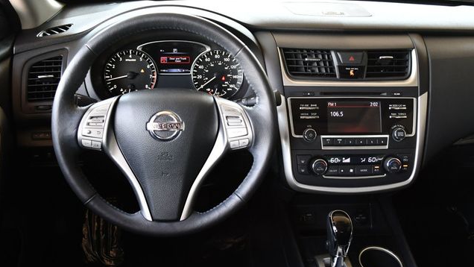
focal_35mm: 38
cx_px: 237
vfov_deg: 31.2
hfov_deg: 52.8
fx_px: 478
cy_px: 124
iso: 800
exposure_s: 1/160
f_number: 3.5
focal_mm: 18
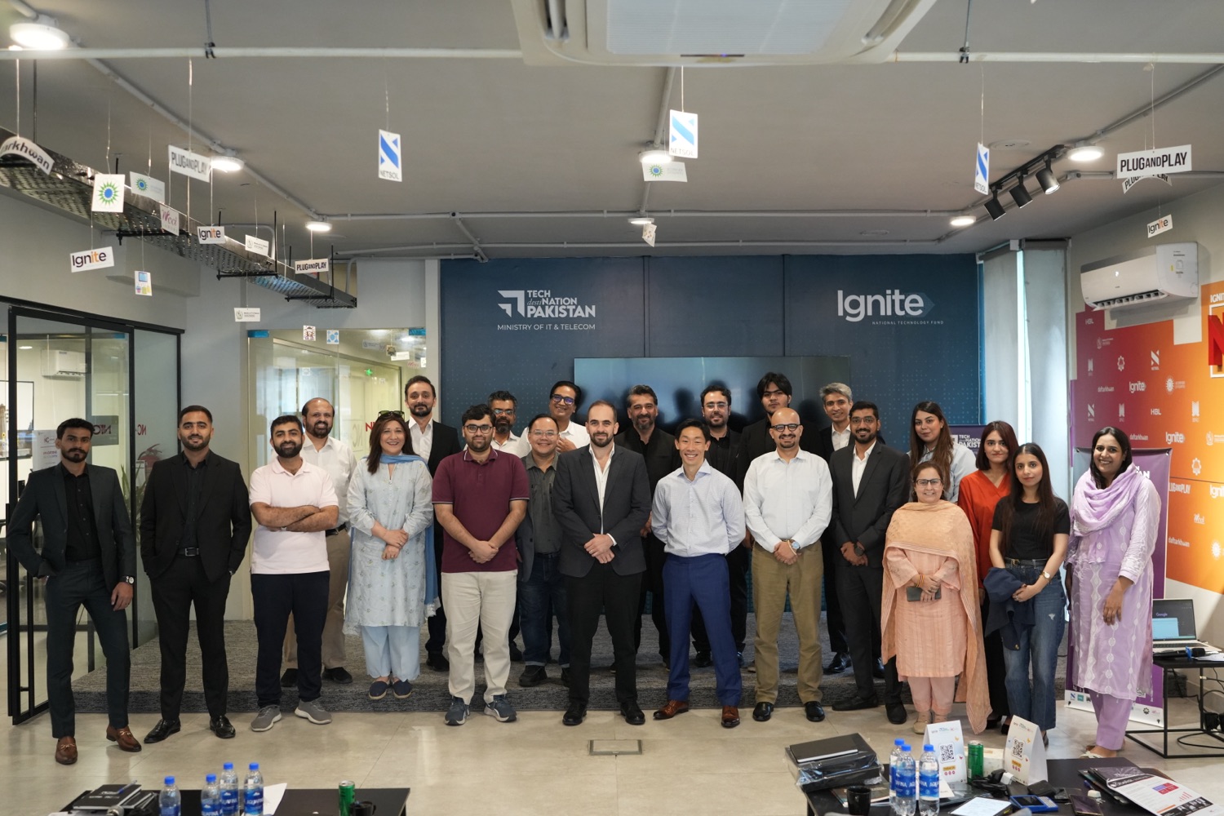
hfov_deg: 54.4
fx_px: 1190
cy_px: 408
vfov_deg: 37.9
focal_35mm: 35
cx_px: 612
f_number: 2.8
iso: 4000
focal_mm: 35
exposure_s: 1/160
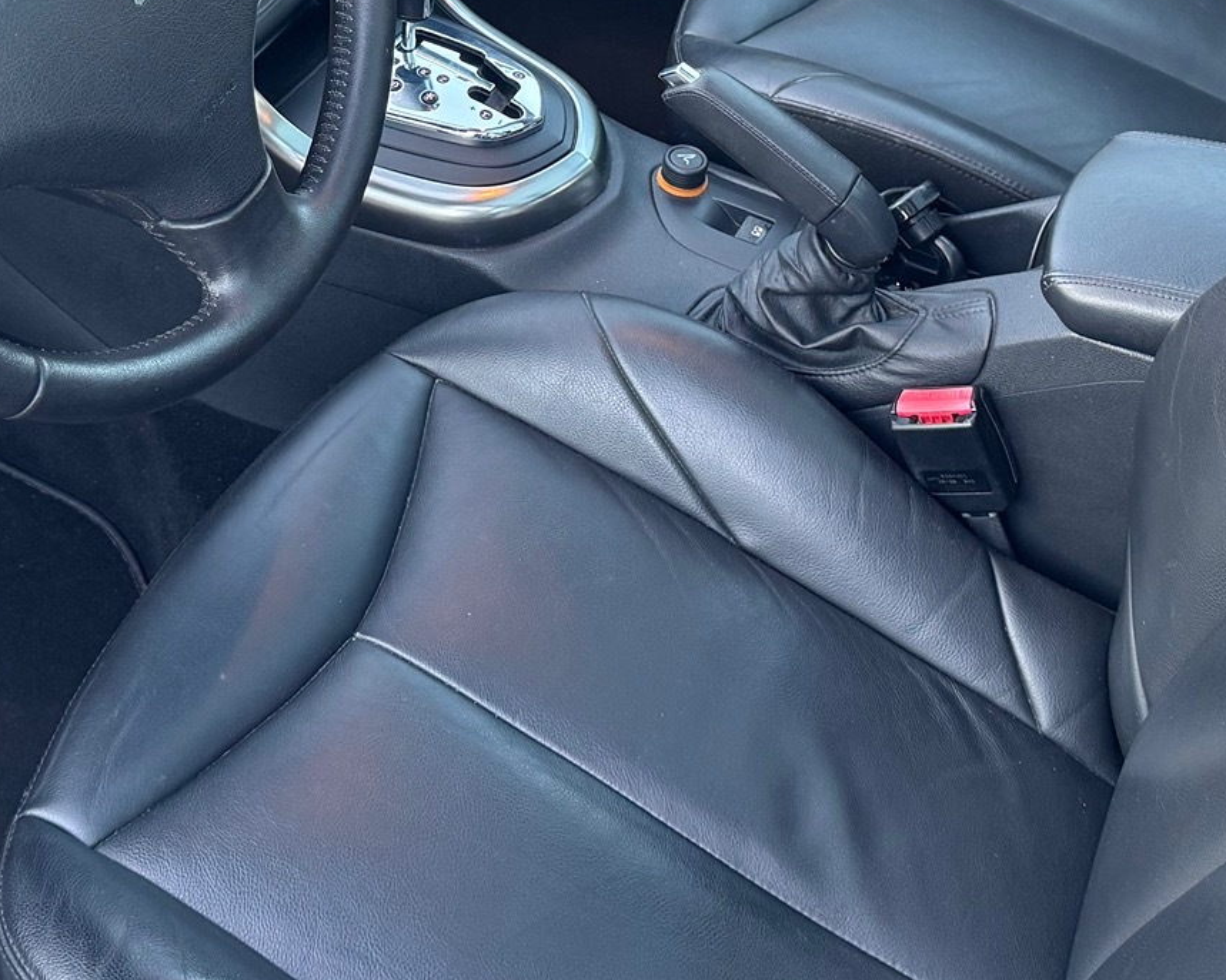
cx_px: 460
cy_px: 121
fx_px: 1995
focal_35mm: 55
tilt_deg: -35.8
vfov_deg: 26.8
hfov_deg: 34.0
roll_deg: -0.7
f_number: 1.78
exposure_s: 1/60
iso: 320
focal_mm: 6.76
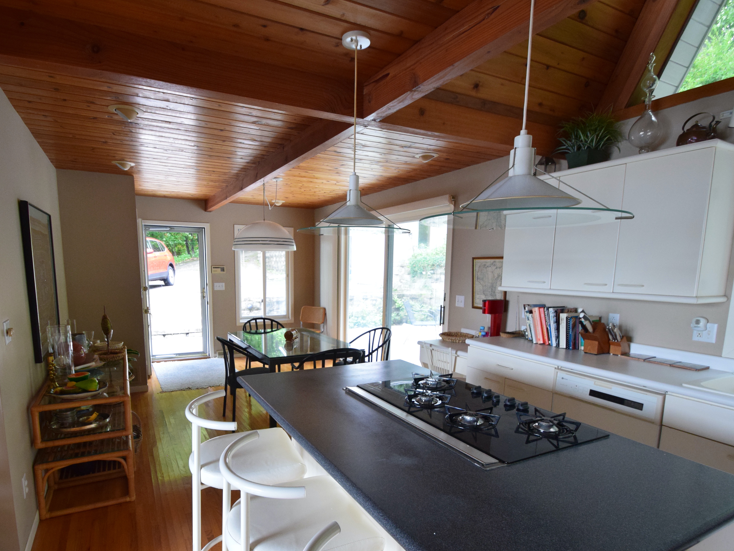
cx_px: 339
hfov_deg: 84.5
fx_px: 403
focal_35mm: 19
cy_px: 318
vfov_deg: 68.3
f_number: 6.3
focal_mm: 10
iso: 1600
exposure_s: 1/60
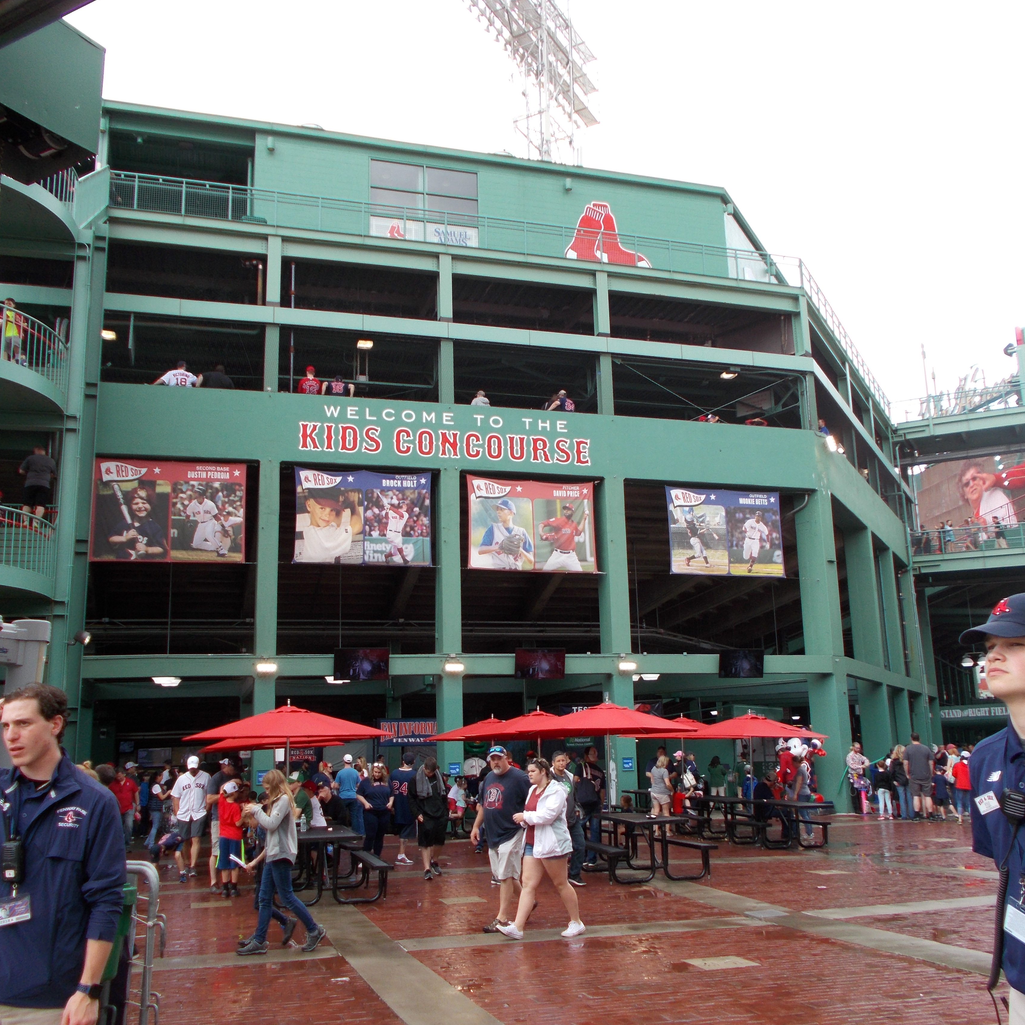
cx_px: 516
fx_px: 1039
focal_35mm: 31
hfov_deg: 52.5
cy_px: 515
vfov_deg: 52.5
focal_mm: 4.6
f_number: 3.2
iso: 80
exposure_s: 1/200
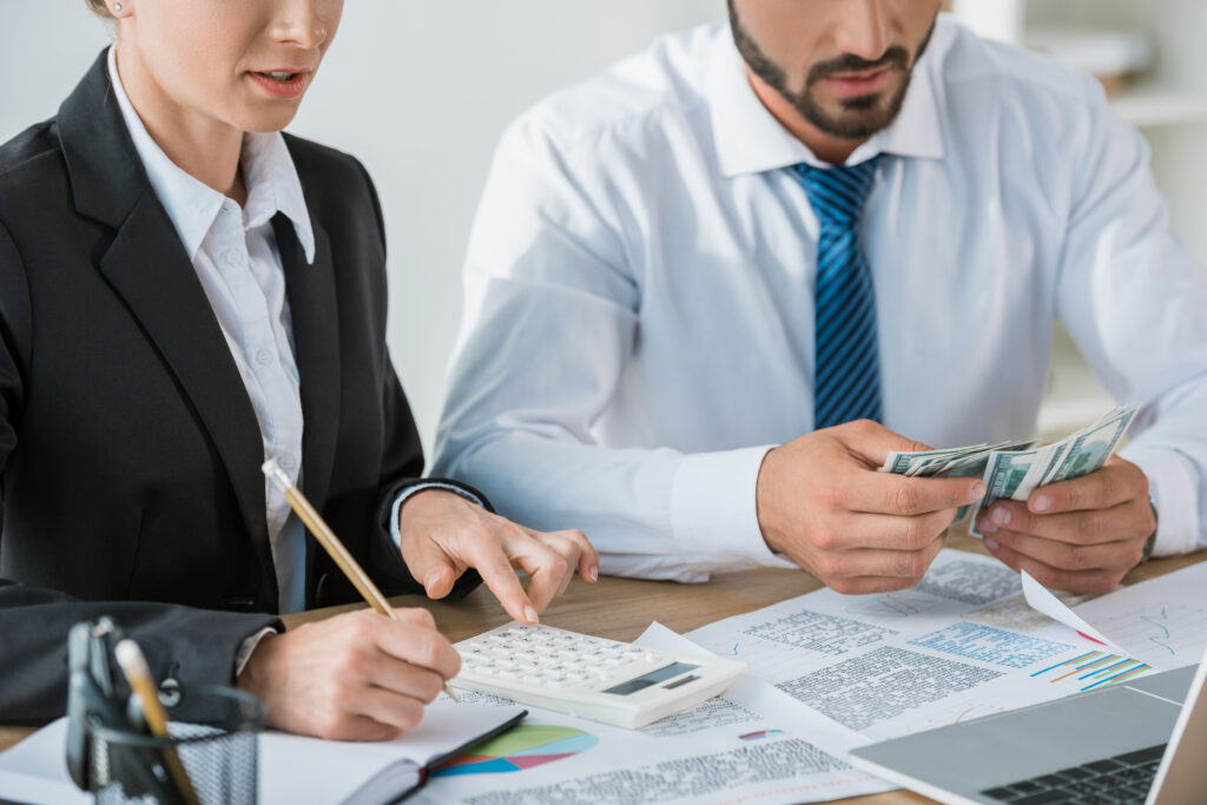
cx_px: 604
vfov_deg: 13.0
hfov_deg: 19.5
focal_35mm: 105
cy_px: 402
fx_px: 3521
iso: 100
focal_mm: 105
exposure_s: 1/200
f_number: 3.5
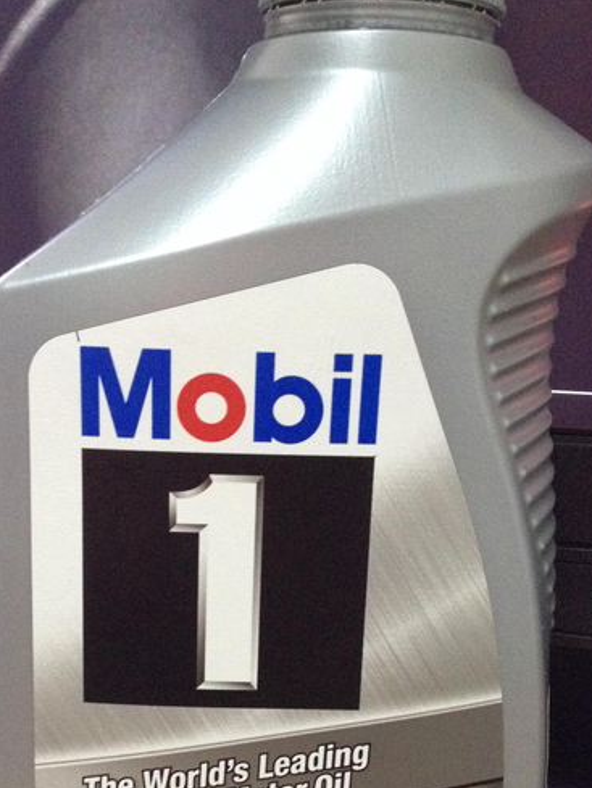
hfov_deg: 26.5
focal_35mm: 55
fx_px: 1254
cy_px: 588
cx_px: 229
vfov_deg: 34.2
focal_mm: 4.28
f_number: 2.4
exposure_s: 1/15
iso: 640
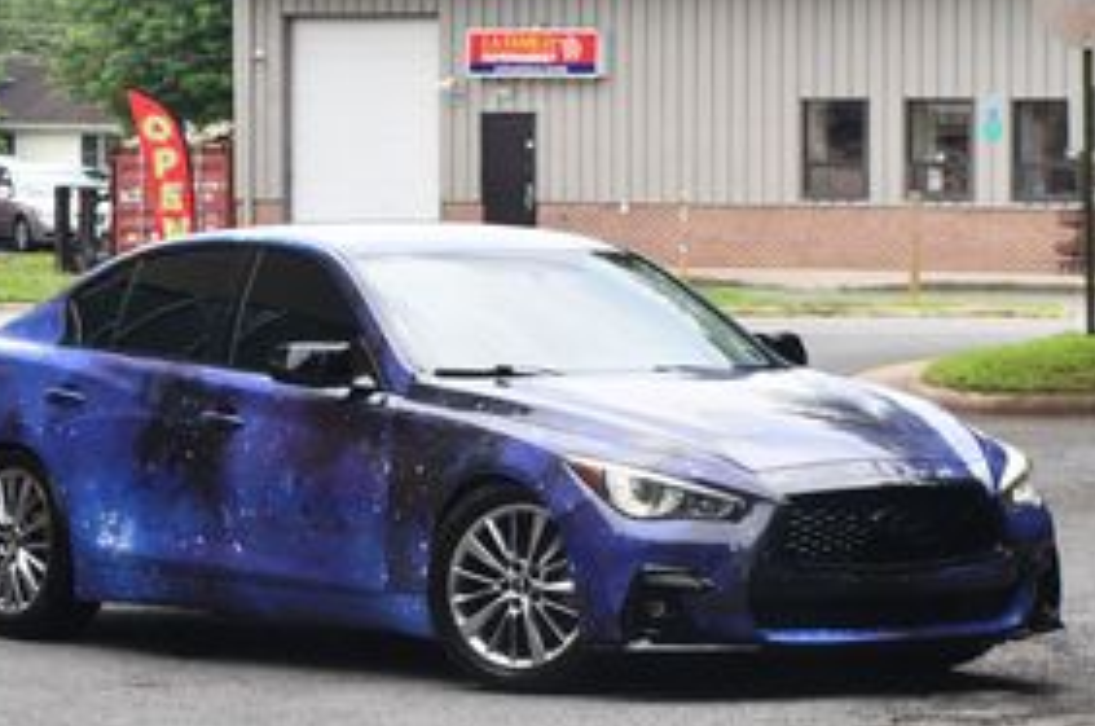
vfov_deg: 7.0
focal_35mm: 196
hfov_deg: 10.5
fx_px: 5951
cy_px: 260
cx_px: 474
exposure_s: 1/250
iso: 140
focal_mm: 92
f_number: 8
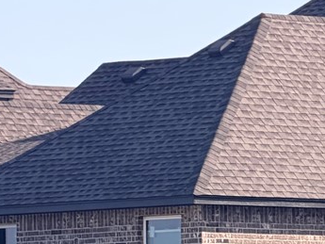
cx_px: 864
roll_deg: +1.8
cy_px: 358
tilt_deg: +0.2
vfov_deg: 2.7
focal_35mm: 556
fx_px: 5222
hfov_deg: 3.5
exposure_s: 1/638
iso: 50
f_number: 2.8
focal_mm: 16.89
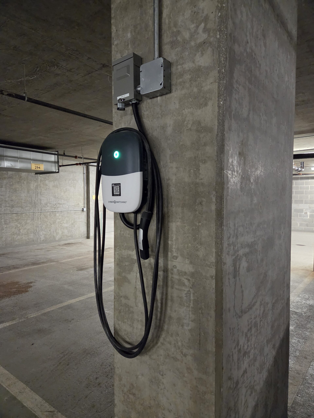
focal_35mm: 23
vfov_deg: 73.9
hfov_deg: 58.9
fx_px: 278
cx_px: 157
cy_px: 209
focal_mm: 5.4
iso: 2500
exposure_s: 1/120
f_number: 1.8
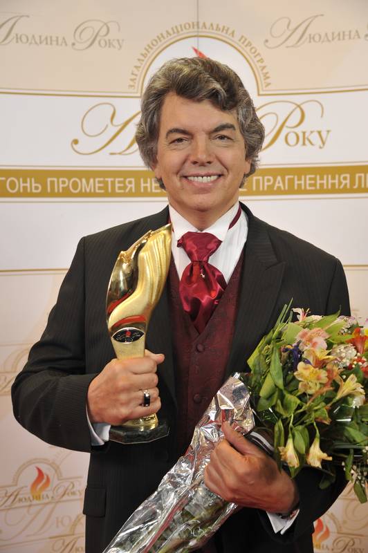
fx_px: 768
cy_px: 276
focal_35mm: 50
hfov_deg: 26.9
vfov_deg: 39.6
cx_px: 184
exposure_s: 1/80
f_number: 5
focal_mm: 50
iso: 800
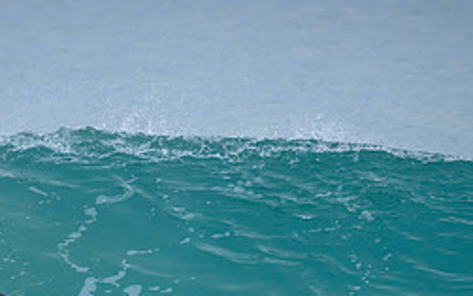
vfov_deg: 0.6
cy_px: 272
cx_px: 79
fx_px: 29784
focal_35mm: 2310
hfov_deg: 0.9
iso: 1100
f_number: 6.3
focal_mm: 800
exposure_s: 1/2000
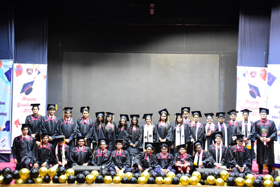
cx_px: 140
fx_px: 373
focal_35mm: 48
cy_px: 94
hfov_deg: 41.1
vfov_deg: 28.1
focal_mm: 32
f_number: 5
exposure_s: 1/50
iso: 8000
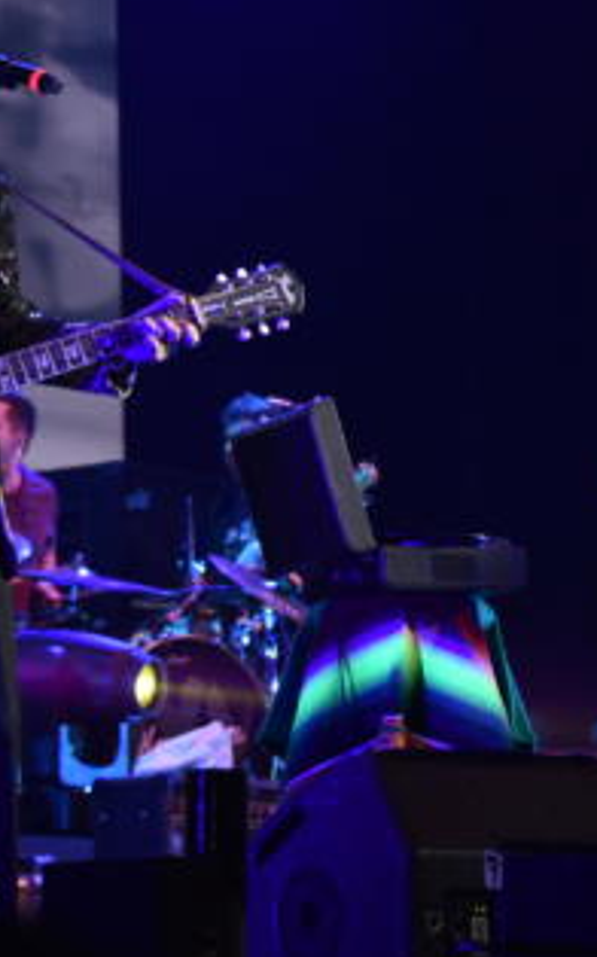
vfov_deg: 13.2
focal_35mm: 159
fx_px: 4143
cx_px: 576
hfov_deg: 8.2
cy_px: 370
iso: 1250
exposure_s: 1/80
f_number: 5
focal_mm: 70
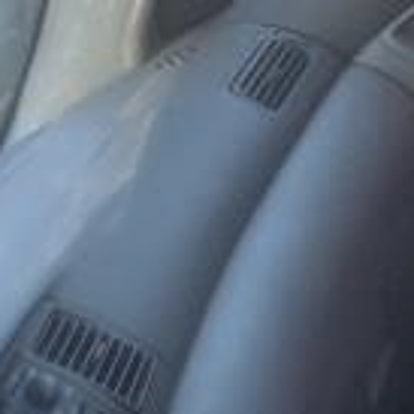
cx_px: 42
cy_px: 145
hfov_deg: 17.3
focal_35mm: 99
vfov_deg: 17.5
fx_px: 1340
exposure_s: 1/318
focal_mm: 2.35
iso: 53
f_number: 2.2
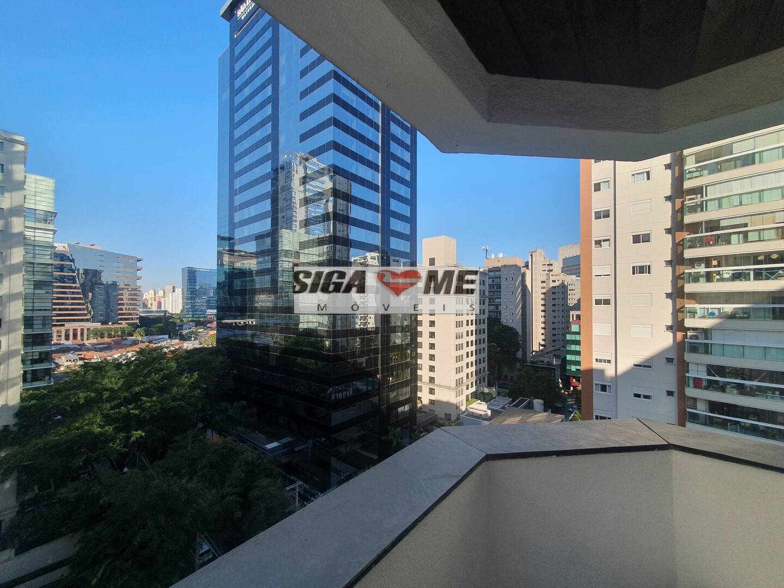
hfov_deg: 106.2
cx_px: 392
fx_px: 294
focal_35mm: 13
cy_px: 294
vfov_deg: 89.9
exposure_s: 1/740
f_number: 2.2
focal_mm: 1.8
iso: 50
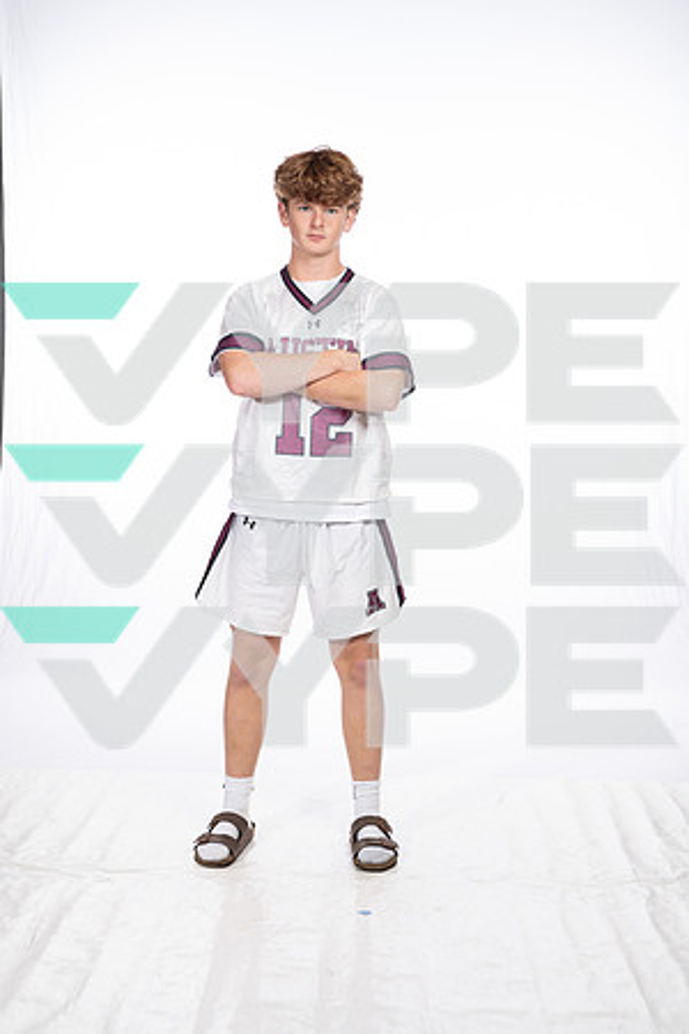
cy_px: 517
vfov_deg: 39.6
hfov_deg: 27.0
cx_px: 344
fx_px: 1435
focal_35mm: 50
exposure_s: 1/250
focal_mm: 50
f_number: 7.1
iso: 640
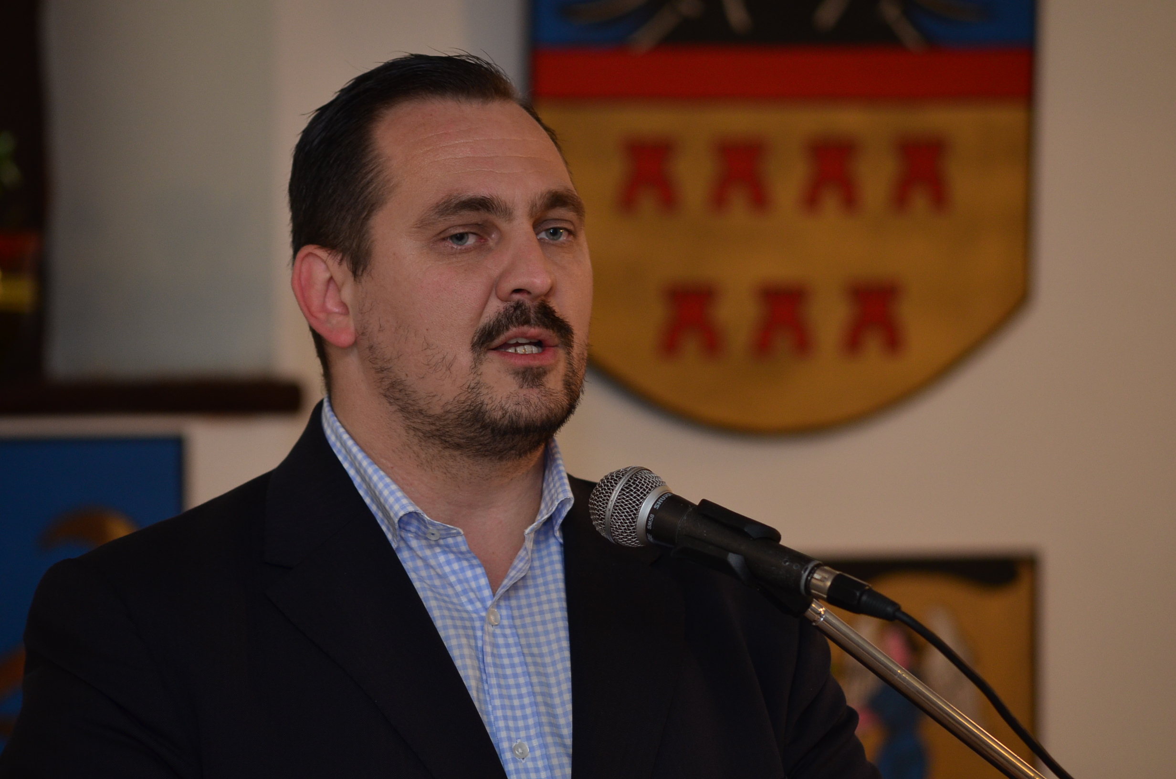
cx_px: 588
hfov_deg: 10.2
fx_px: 6601
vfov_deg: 6.8
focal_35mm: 202
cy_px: 390
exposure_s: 1/125
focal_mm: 135
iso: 500
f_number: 4.5
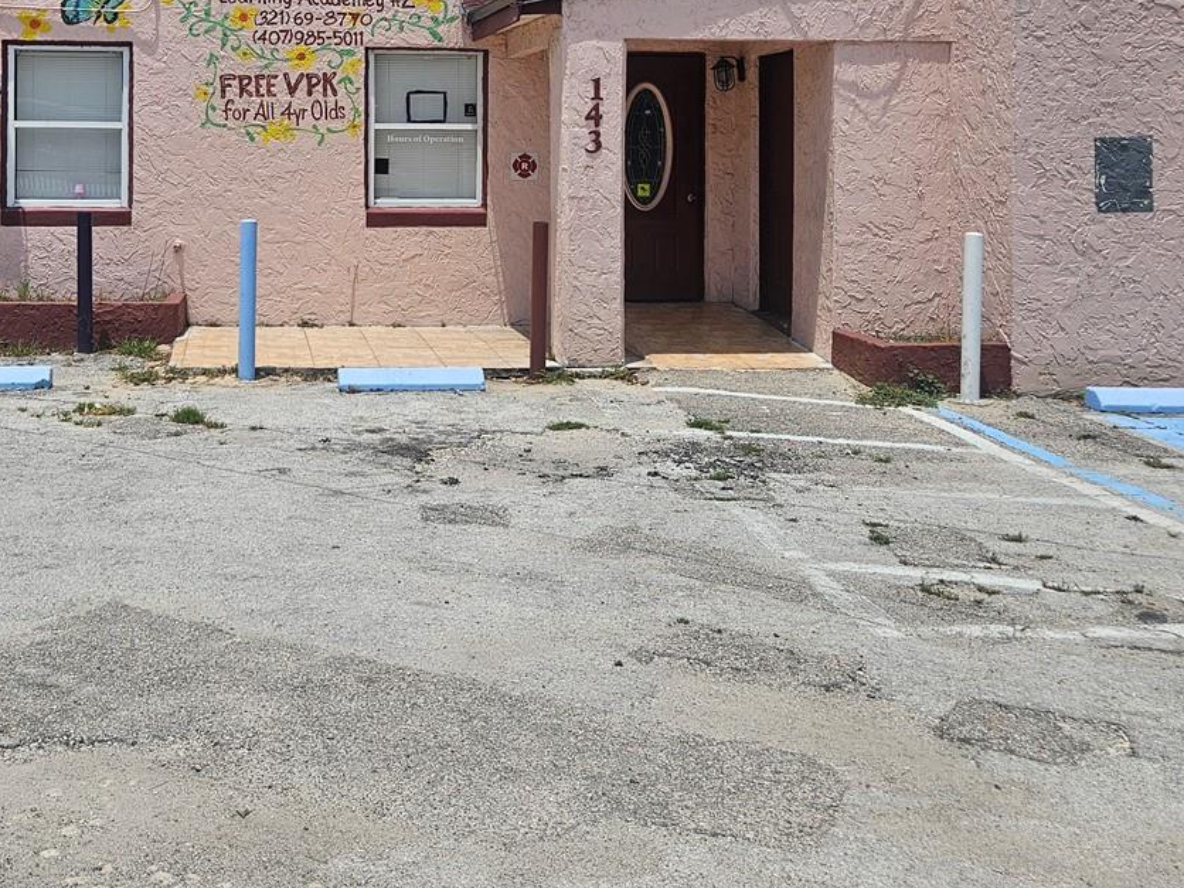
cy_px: 139
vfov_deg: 31.7
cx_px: 372
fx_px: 1505
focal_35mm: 44
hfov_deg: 42.2
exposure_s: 1/4120
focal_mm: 5.4
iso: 25
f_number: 1.8
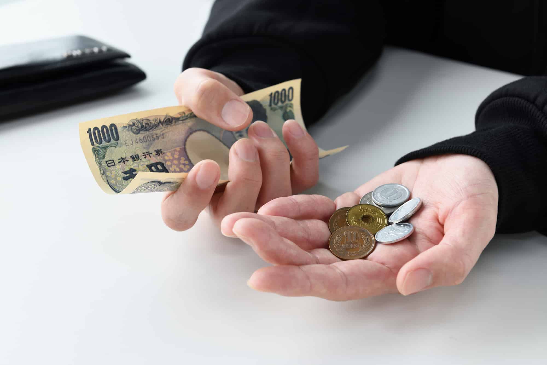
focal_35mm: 70
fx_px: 1063
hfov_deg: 28.8
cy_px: 182
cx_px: 274
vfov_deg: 19.5
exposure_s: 1/40
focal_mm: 70
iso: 640
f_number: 9
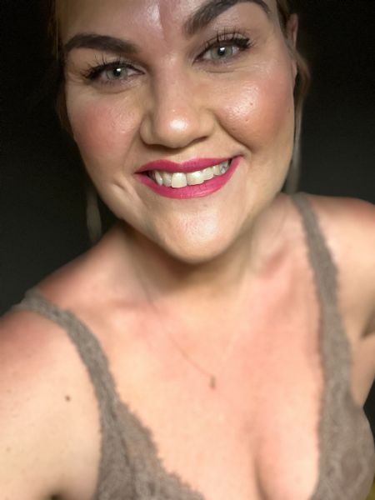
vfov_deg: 60.0
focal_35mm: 30
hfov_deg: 46.8
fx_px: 433
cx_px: 188
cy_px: 250
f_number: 2.2
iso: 320
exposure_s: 1/48
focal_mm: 2.71
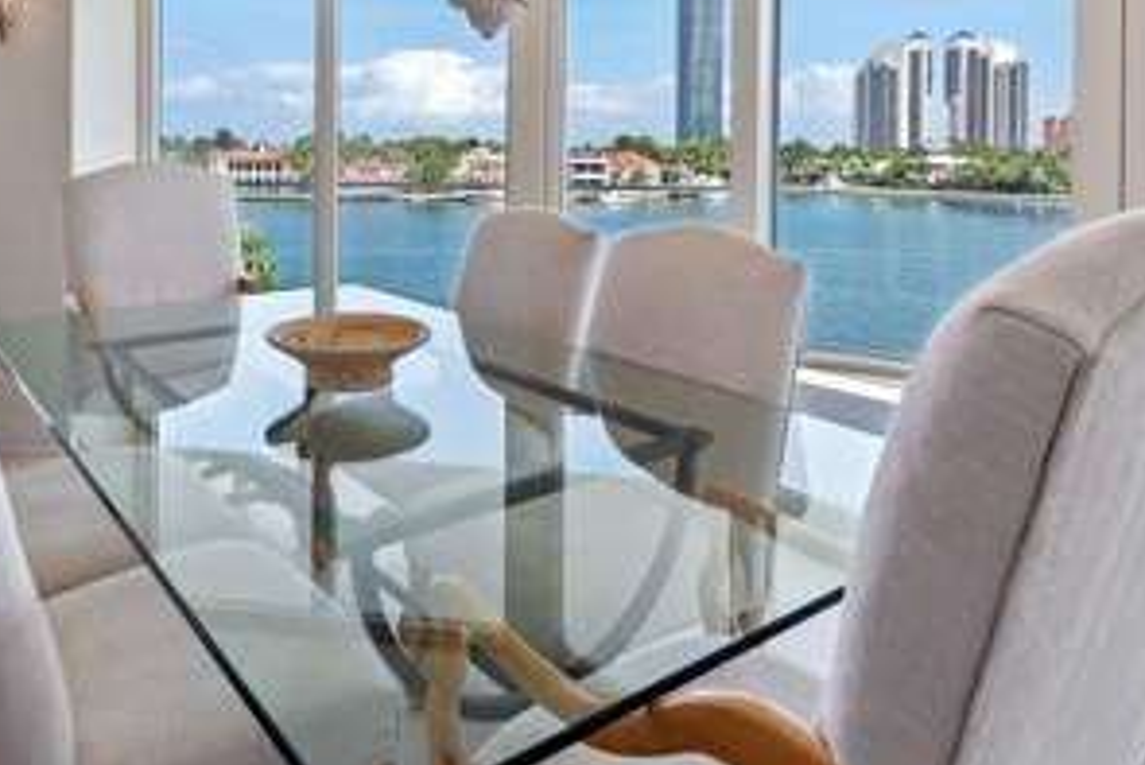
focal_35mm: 26
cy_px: 183
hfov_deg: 68.4
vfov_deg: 47.6
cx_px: 435
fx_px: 827
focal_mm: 16
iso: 250
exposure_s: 1/50
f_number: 8
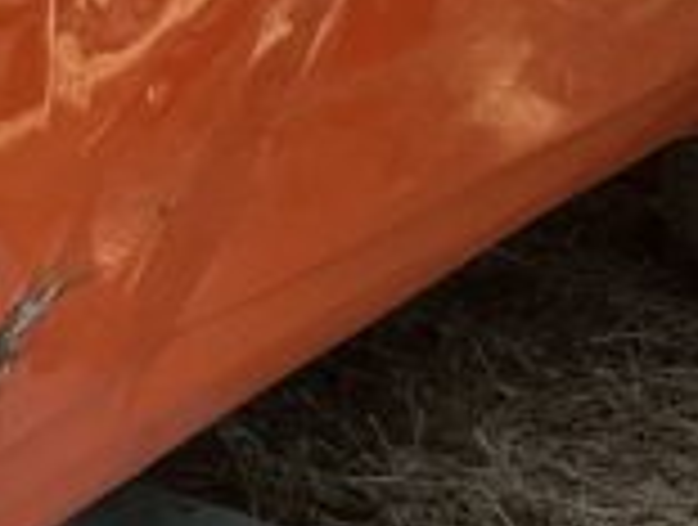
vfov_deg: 7.8
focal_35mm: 191
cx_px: -725
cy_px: -22
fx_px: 3860
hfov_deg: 9.6
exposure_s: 1/295
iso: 25
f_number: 1.8
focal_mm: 3
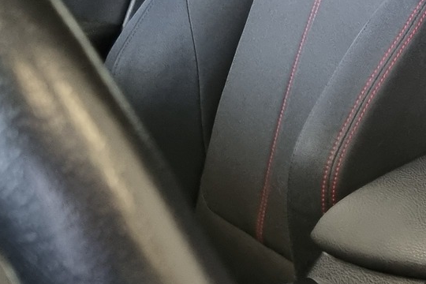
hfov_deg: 17.8
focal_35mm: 101
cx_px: 667
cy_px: -75
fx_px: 1195
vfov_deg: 13.1
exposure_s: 1/50
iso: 320
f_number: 1.8
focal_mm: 5.4
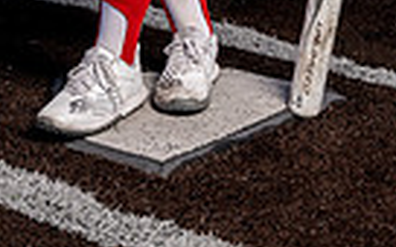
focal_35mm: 138
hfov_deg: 15.1
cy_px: -360
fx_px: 1489
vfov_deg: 8.6
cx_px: 248
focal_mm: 41
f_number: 10
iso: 100
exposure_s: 1/250
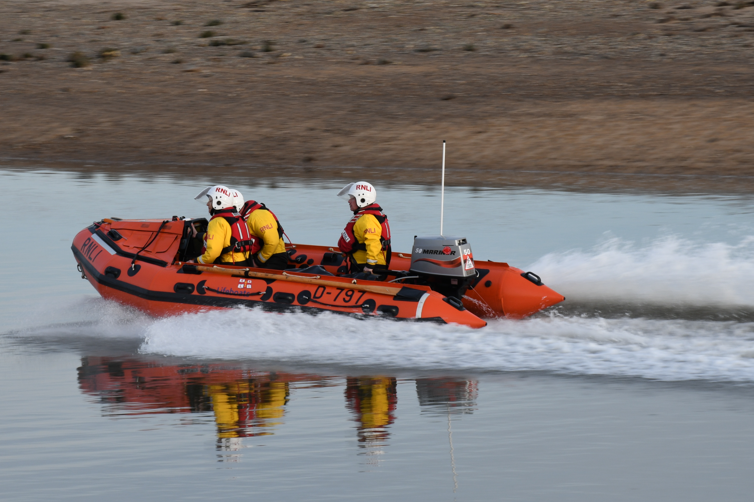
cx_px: 317
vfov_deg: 6.6
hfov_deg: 9.9
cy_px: 244
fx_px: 4333
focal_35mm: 207
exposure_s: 1/100
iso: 160
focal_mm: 95
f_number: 11
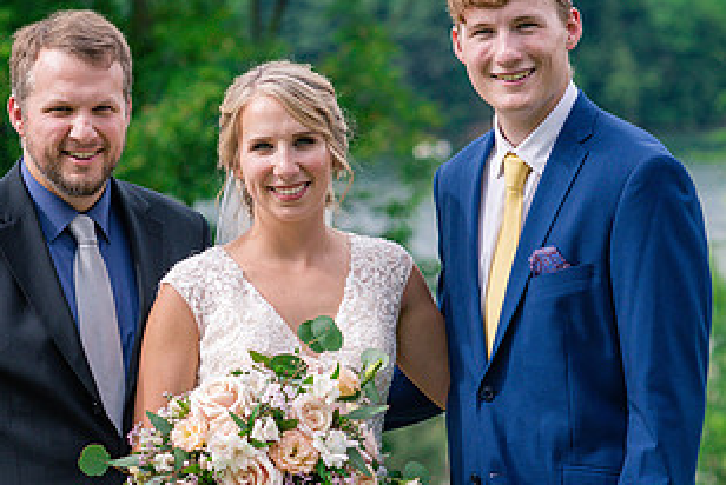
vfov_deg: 8.6
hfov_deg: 12.8
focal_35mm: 160
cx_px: 323
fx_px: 3230
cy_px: 281
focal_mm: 85
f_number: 3.2
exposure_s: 1/3200
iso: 500
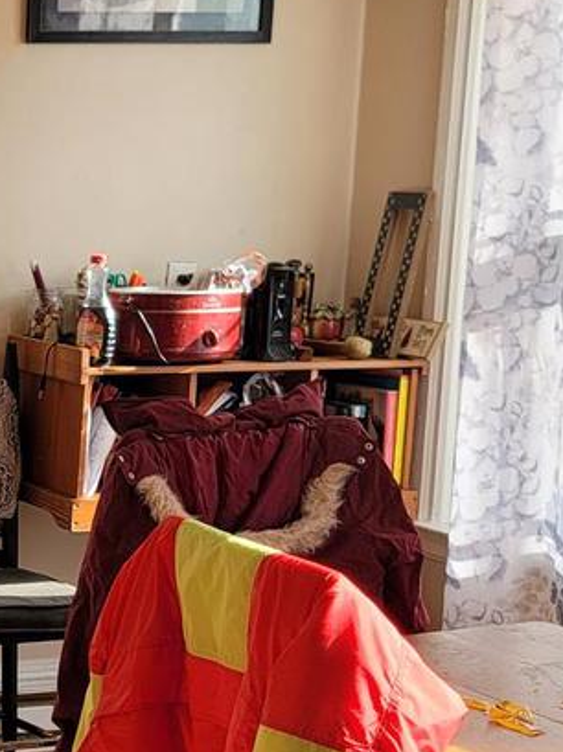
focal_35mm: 94
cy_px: 533
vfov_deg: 20.8
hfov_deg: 14.4
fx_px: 2042
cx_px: -348
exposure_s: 1/120
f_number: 1.8
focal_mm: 7
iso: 20
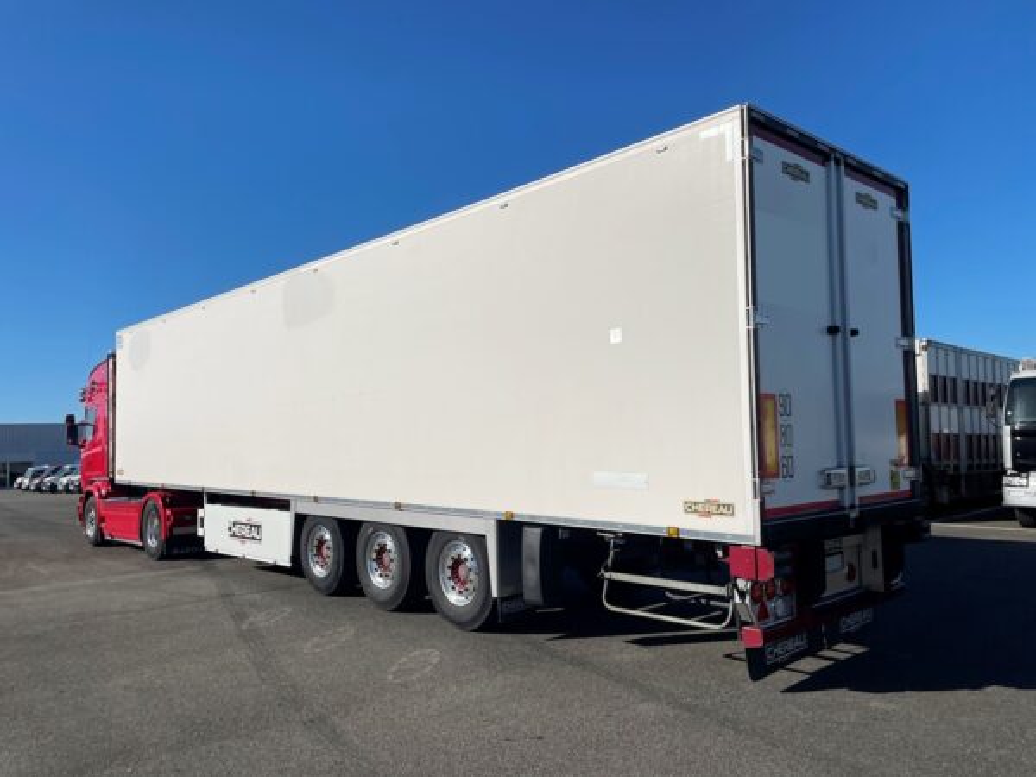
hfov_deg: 67.3
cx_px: 518
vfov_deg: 53.1
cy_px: 388
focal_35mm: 26
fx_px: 778
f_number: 1.6
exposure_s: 1/10753
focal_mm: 4.2
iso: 32
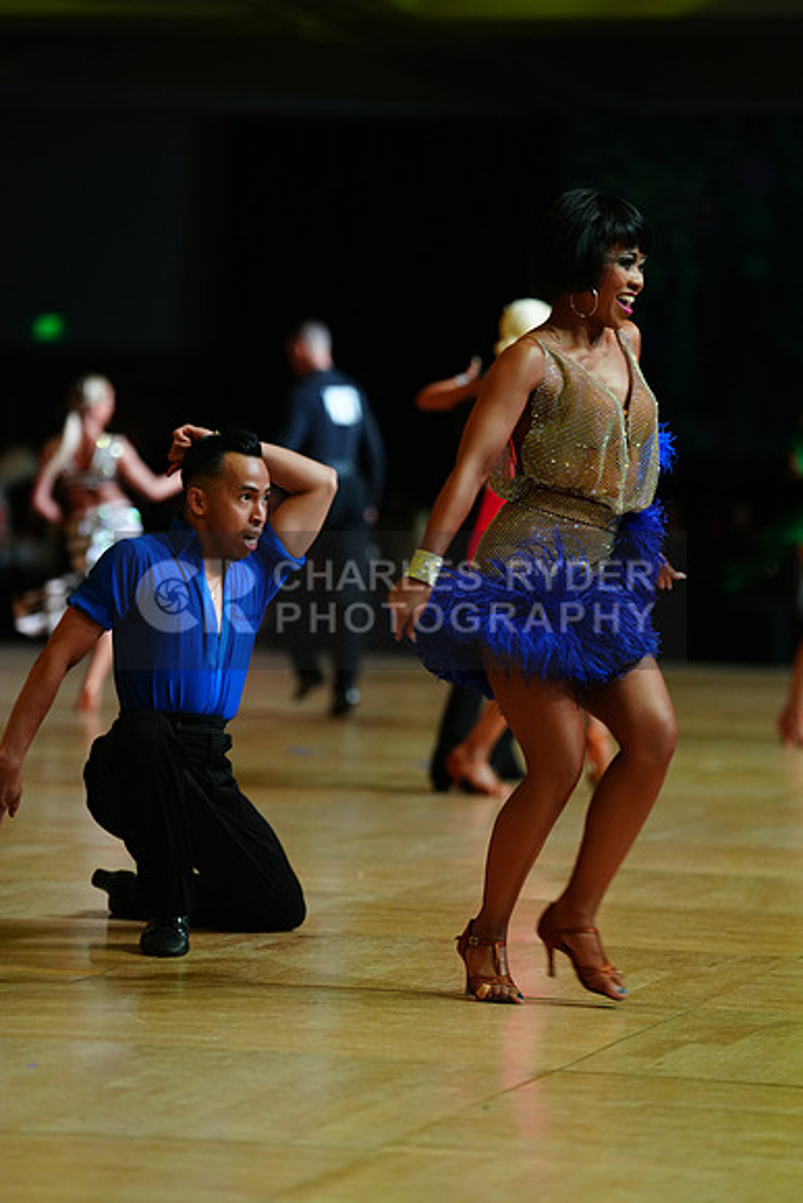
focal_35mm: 143
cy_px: 602
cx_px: 402
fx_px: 4781
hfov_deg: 9.6
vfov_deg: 14.3
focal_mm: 143
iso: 2000
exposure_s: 1/320
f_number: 2.8
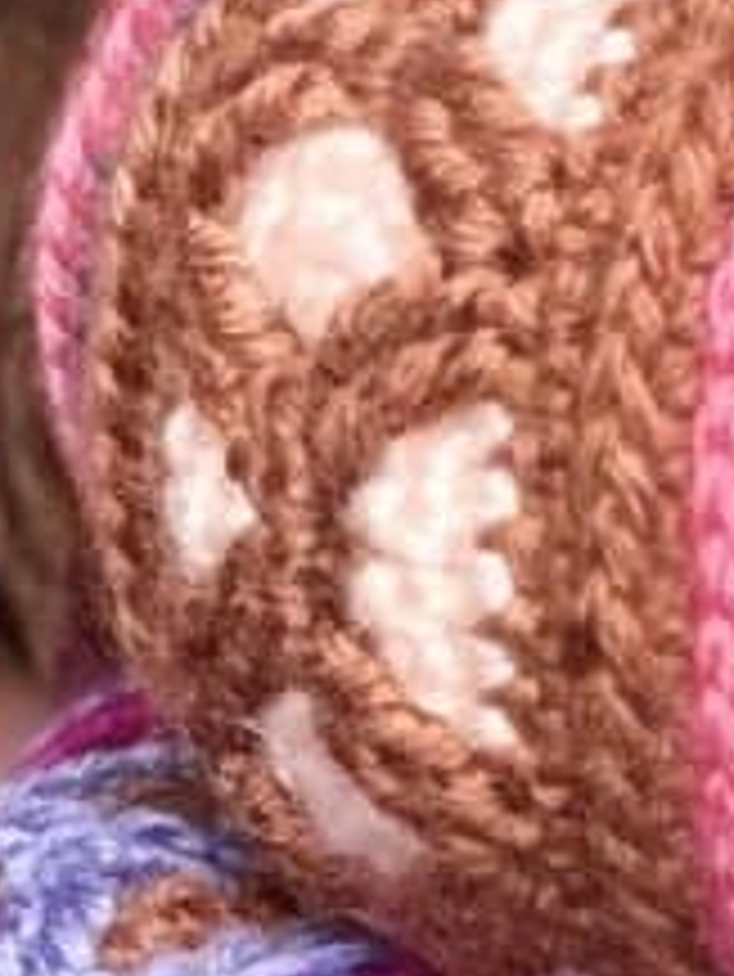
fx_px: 5988
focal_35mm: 212
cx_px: 9
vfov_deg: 9.3
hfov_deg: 7.0
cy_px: 81
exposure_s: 1/60
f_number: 1.9
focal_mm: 2.71
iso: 160
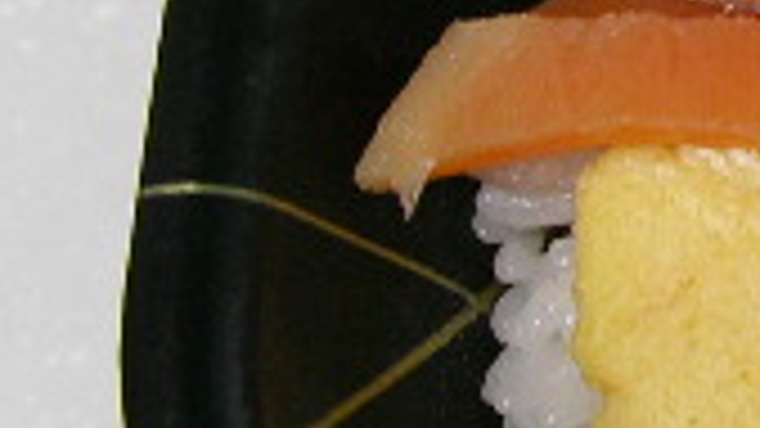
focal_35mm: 157
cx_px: 1394
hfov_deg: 12.4
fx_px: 3163
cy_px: -144
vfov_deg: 7.6
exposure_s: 1/12.1
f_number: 3.5
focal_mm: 5.8
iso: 100
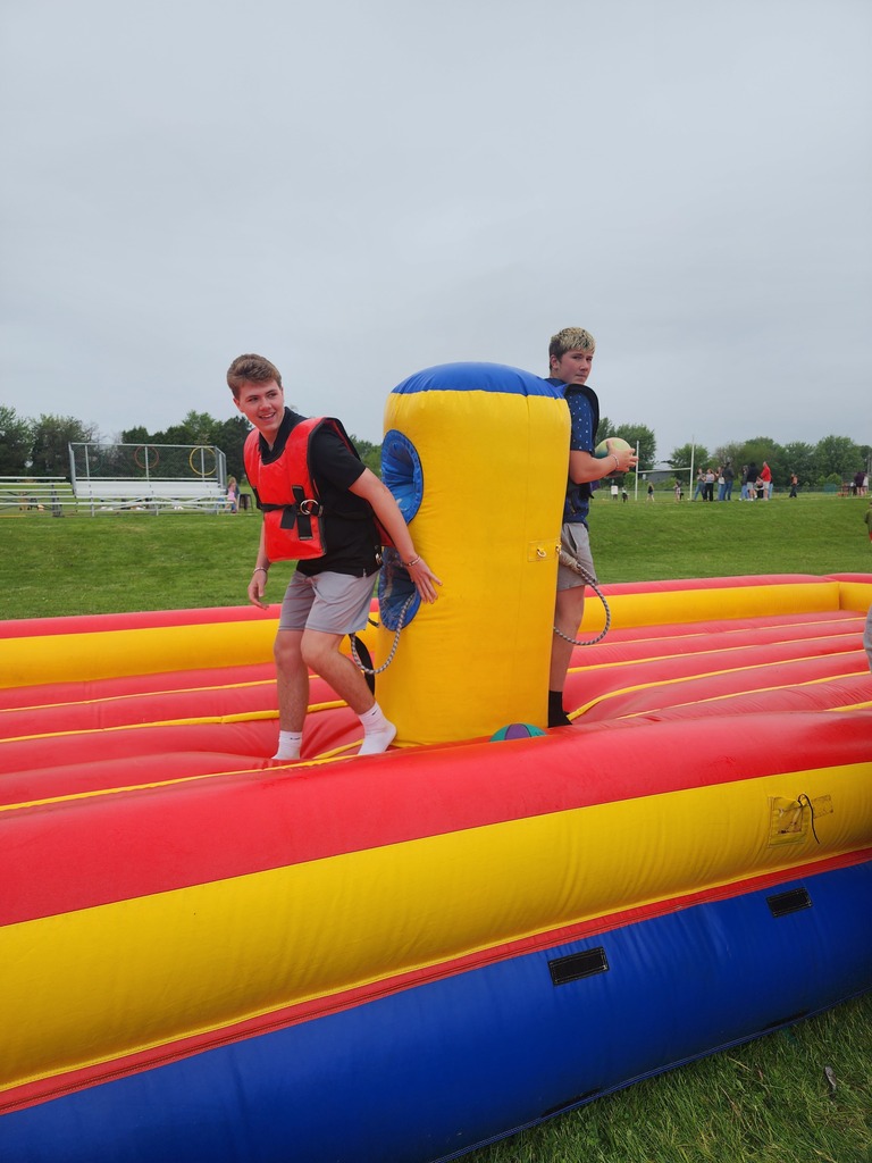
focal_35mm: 23
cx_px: 436
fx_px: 773
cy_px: 582
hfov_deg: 58.9
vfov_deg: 73.9
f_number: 1.8
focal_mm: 6.4
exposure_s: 1/771
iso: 12
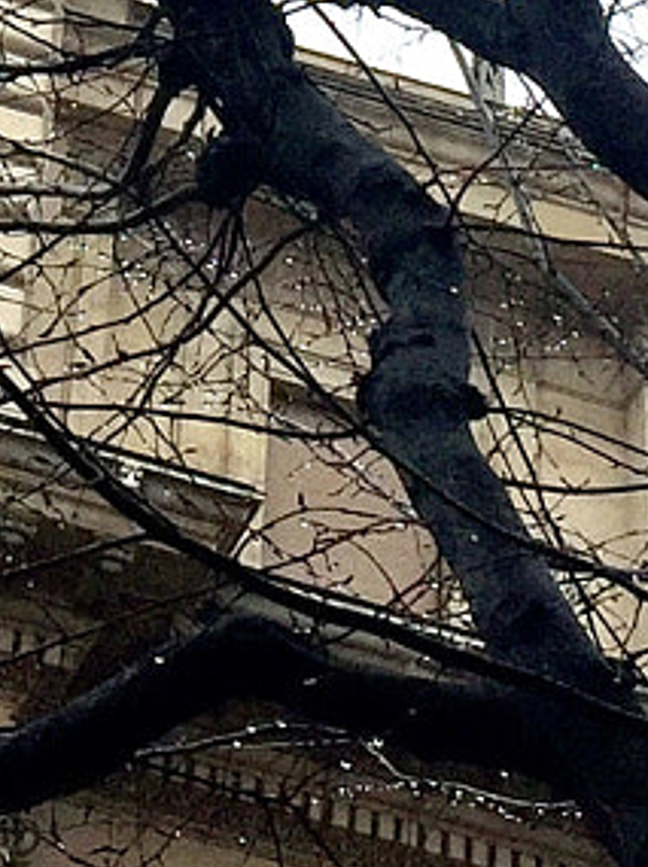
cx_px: -322
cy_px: -639
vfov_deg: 11.4
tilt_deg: +49.3
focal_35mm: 163
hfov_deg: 8.9
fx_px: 4078
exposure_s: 1/964
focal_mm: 4.15
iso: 32
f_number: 2.2
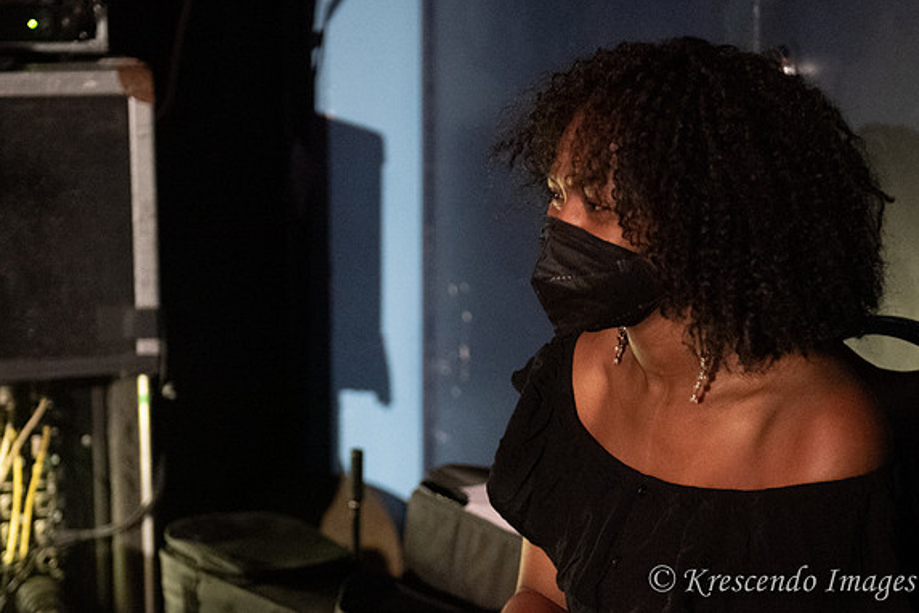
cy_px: 404
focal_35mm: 97
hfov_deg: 21.0
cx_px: 432
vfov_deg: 14.1
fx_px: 2476
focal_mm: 55
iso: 3200
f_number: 2.8
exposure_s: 1/200
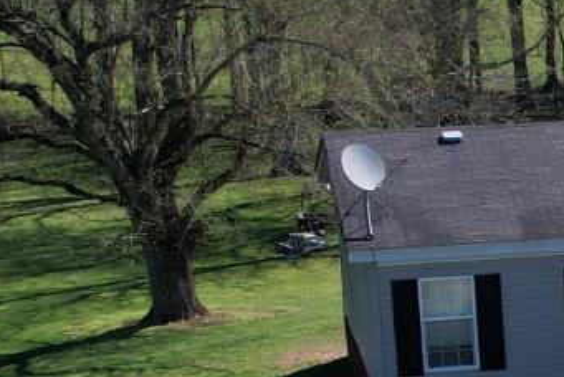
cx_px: 1016
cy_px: 449
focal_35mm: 132
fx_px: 2070
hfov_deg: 13.8
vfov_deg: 10.3
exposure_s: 1/2500
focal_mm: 8.38
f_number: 2.8
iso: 200
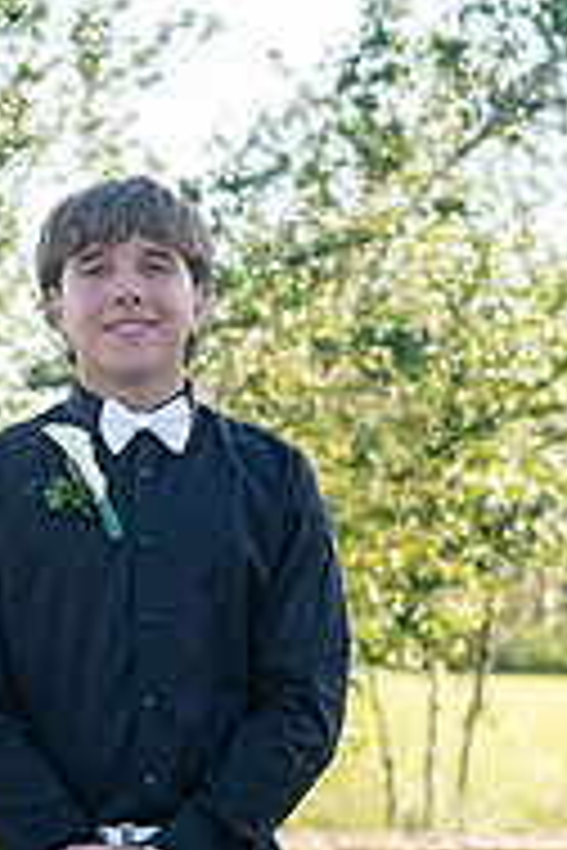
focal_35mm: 167
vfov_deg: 12.2
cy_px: 751
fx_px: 3945
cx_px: 130
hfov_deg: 8.2
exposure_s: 1/320
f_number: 2.8
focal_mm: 70
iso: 100
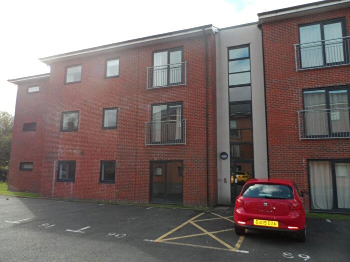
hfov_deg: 71.6
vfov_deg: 56.8
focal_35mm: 24
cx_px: 175
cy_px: 131
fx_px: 243
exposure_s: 1/500
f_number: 3.2
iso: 120
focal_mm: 4
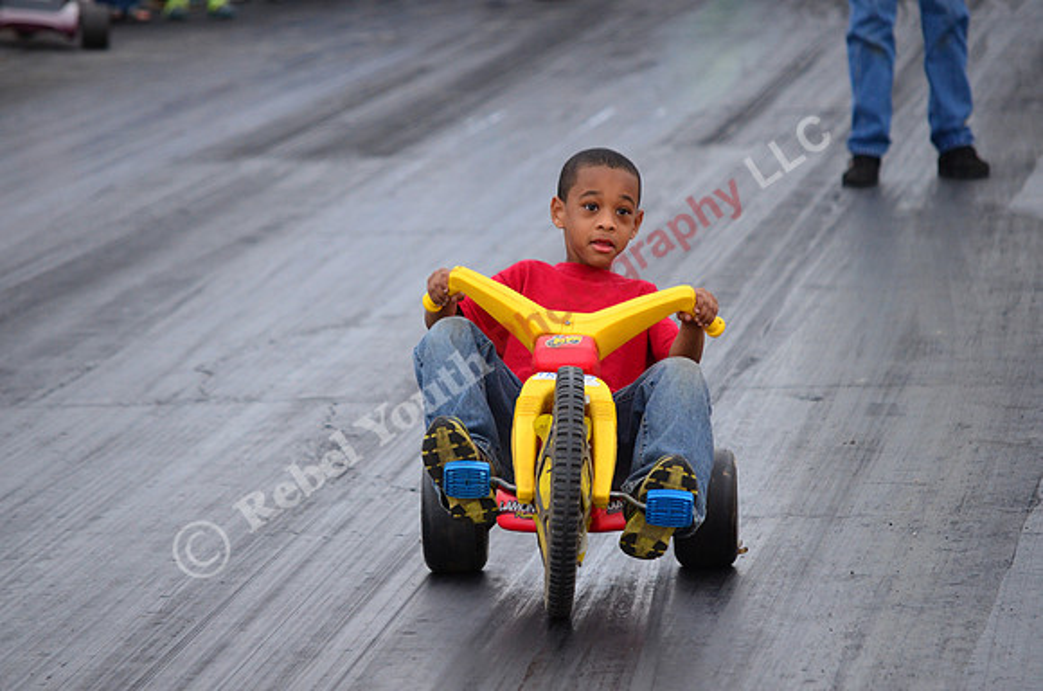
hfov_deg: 8.3
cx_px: 522
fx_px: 7155
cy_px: 346
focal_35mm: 248
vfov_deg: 5.5
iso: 1000
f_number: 5.6
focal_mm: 165
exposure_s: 1/2000
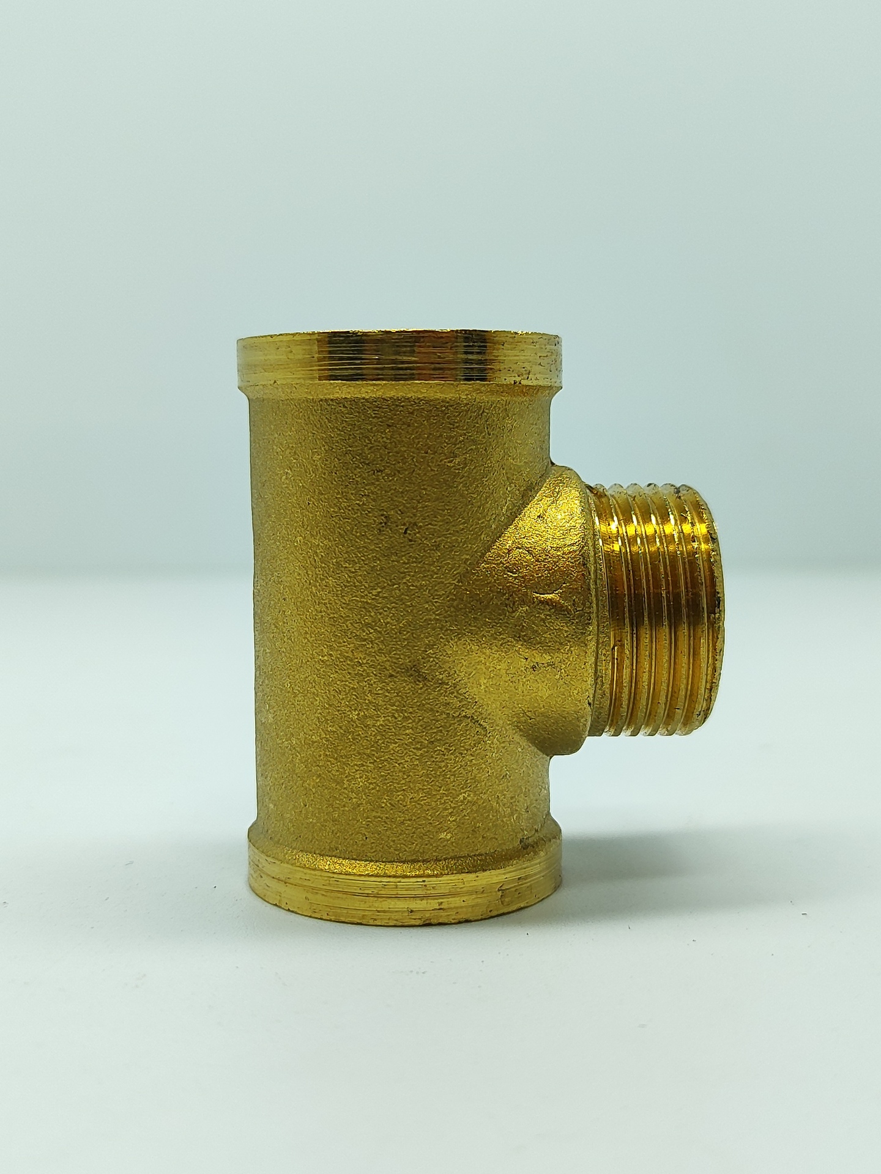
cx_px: 440
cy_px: 587
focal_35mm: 24
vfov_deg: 71.6
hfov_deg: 56.8
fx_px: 814
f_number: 1.89
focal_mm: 5.89
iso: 160
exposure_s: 1/200
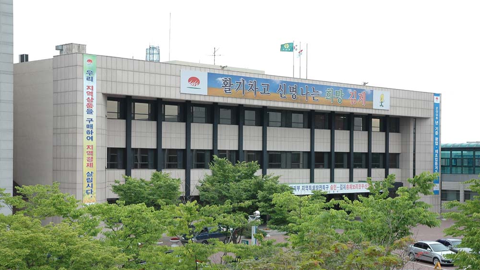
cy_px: 151
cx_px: 240
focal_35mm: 63
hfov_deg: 33.3
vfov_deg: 19.1
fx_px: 802
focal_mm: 40
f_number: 5.6
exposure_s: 1/125
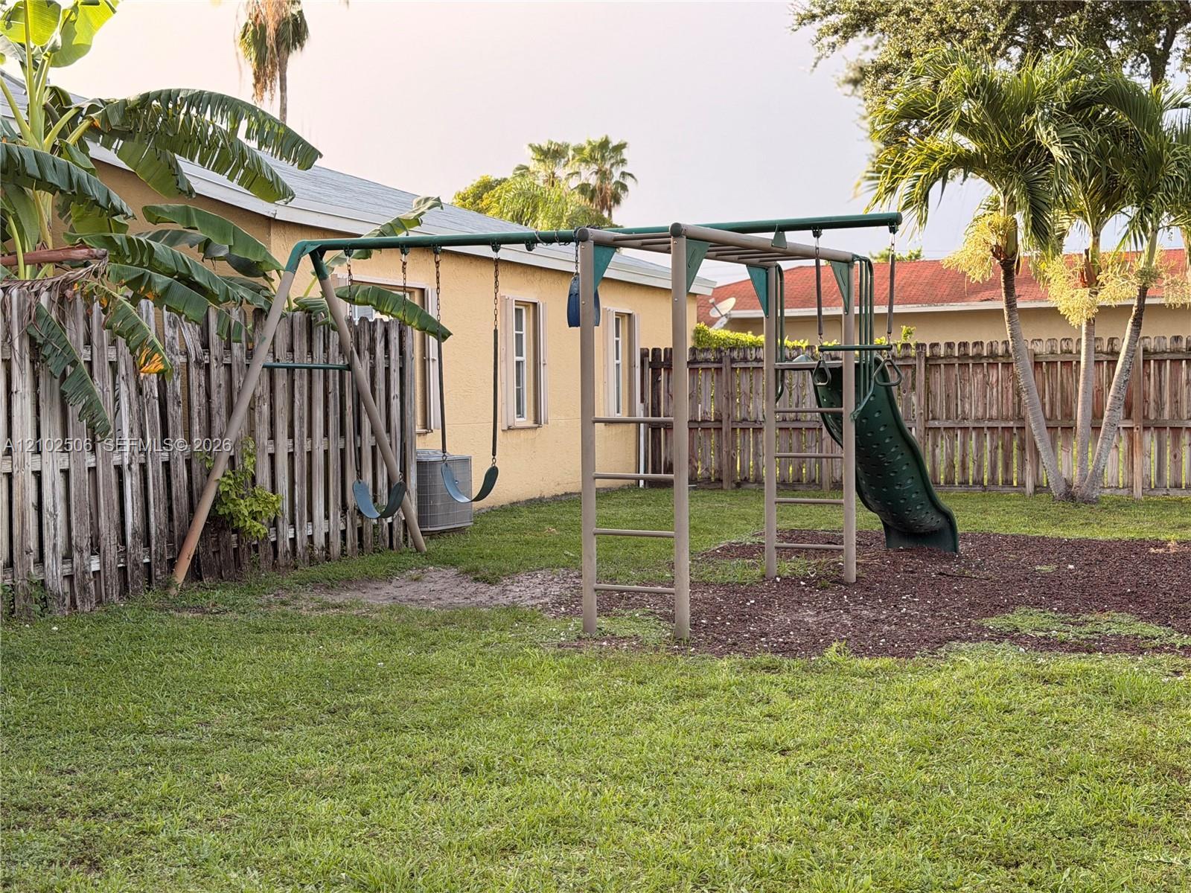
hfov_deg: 39.7
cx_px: 596
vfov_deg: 30.3
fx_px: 1651
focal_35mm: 48
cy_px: 446
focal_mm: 6.76
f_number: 1.78
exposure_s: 1/875
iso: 100
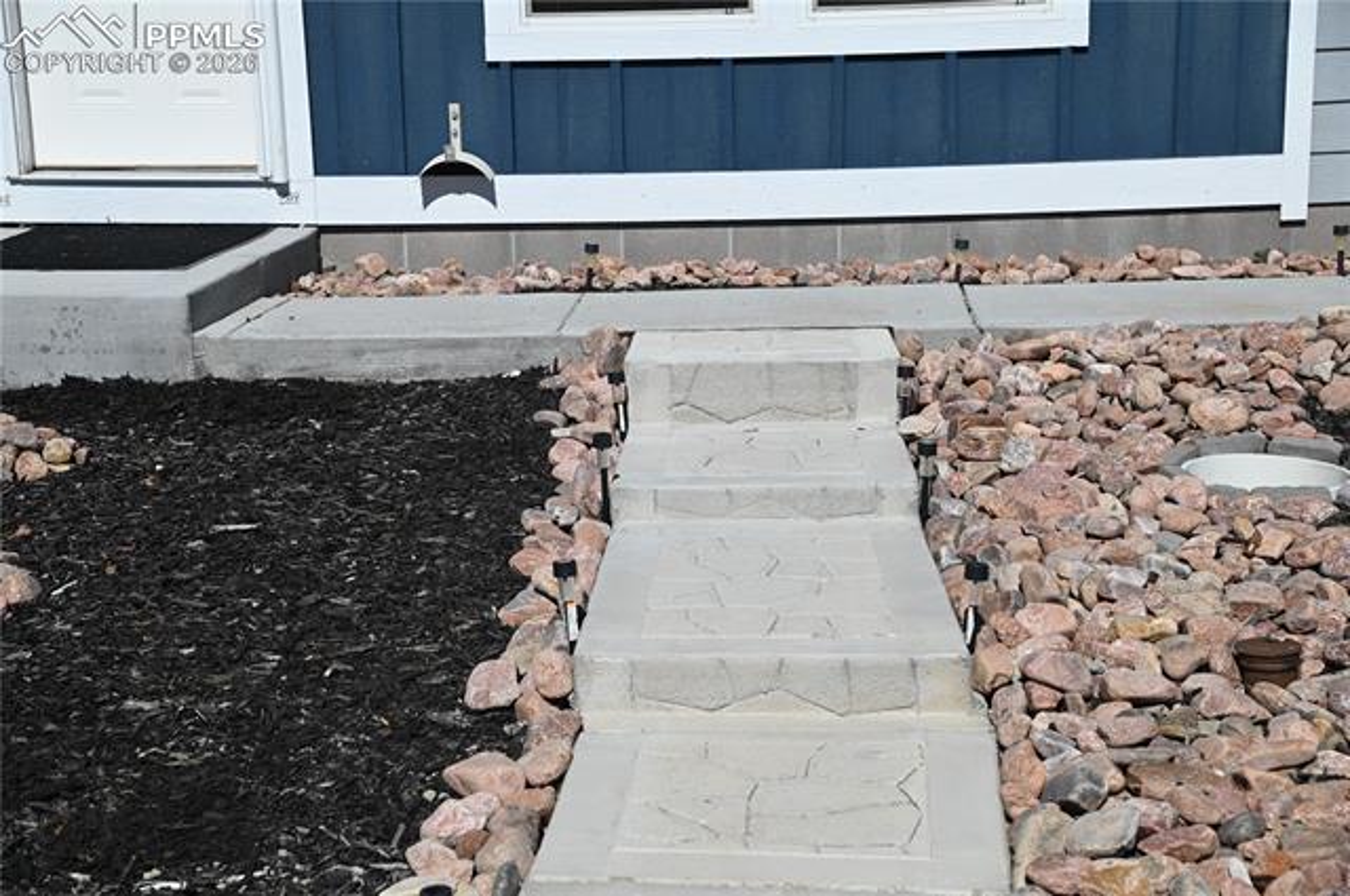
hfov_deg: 31.0
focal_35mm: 65
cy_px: 448
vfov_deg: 20.9
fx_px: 2434
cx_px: 675
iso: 100
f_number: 7.1
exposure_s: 1/800
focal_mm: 65
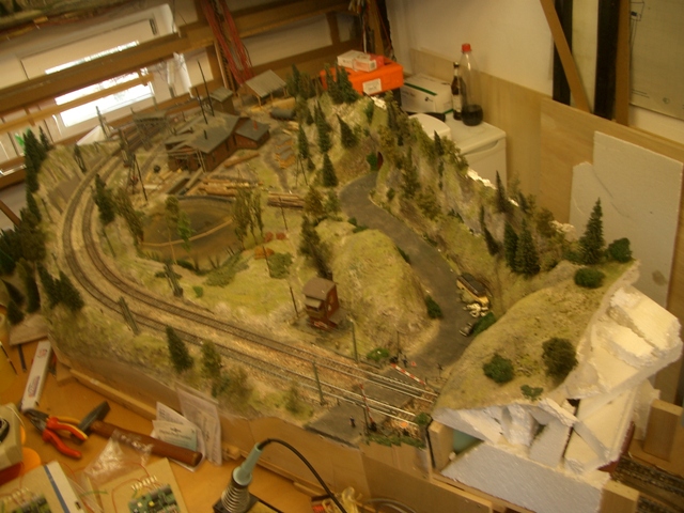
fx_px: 692
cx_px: 342
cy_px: 256
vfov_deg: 40.7
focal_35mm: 35
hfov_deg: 52.6
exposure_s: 1/25
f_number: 2.6
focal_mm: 5.8
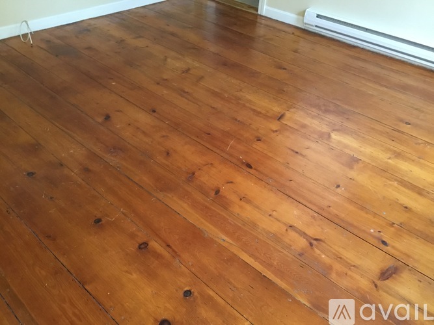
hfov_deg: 58.4
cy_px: 162
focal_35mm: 31
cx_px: 217
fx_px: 389
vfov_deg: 45.4
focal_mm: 3.3
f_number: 2.4
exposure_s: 1/24
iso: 200
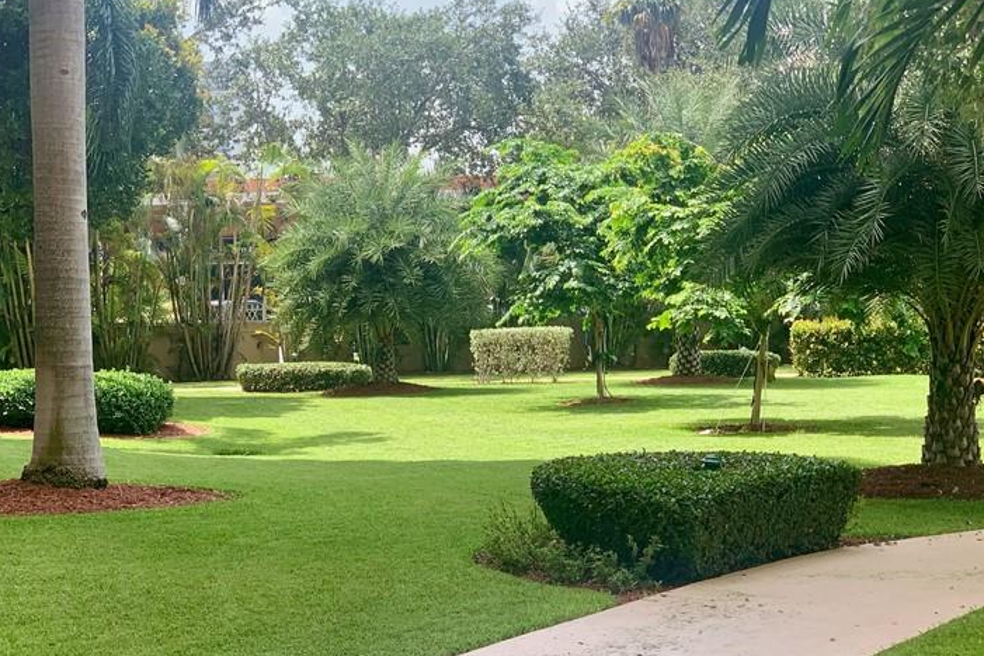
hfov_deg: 25.7
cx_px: 435
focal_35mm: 79
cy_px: 434
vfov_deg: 17.2
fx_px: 2159
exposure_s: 1/333
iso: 16
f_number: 2.4
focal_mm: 6
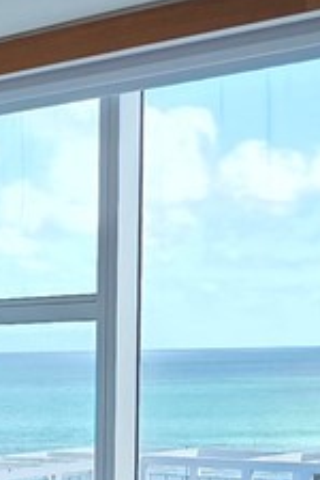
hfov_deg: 12.7
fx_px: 1280
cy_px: 525
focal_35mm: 96
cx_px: -288
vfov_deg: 20.3
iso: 20
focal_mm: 2.2
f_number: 1.9
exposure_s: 1/120
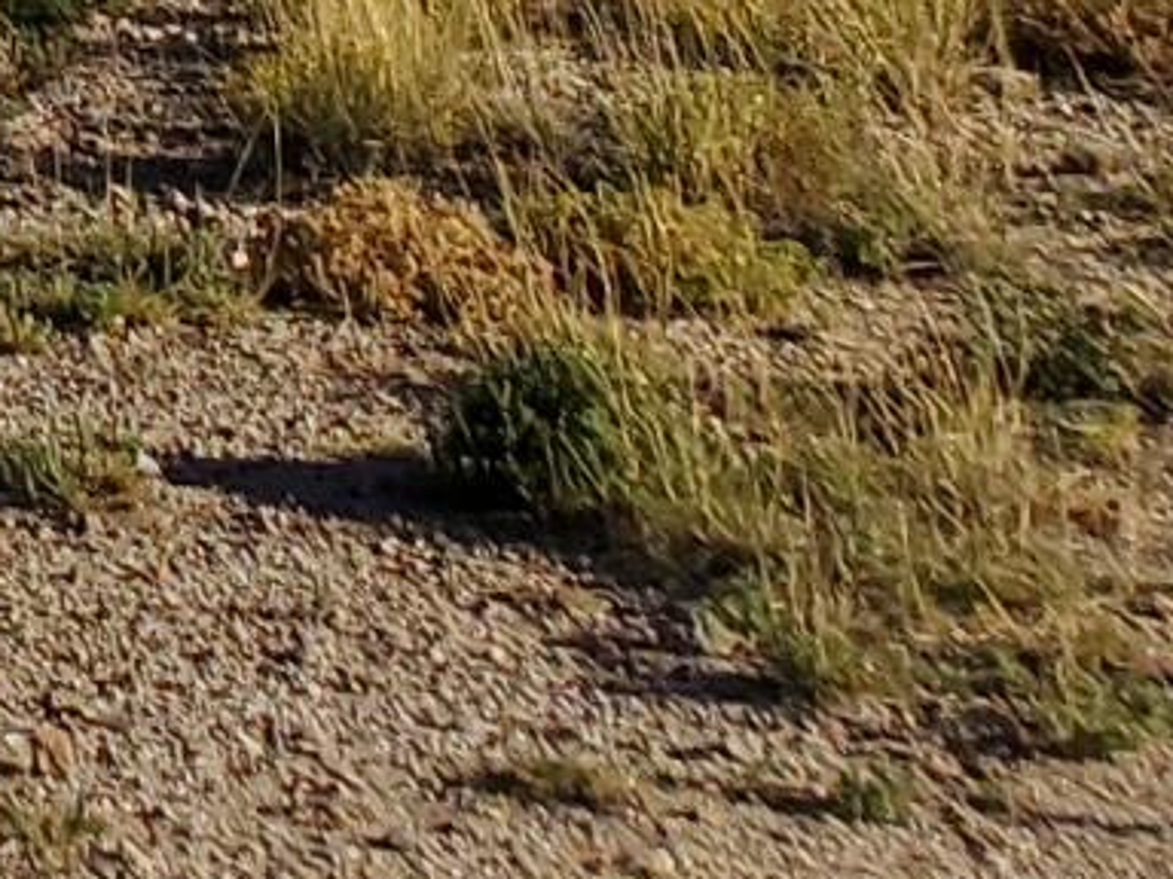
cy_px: -2088
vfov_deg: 6.5
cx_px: -2398
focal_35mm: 203
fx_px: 6879
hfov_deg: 8.2
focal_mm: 4.3
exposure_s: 1/1735
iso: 50
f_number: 2.4
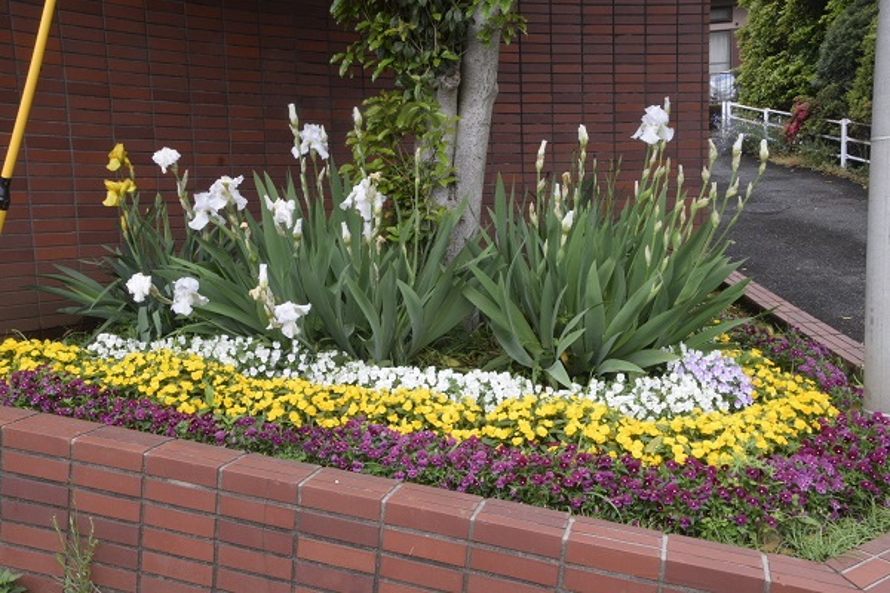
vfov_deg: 36.9
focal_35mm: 36
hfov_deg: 53.1
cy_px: 296
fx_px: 890
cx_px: 445
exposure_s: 1/50
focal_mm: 24
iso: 800
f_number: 25
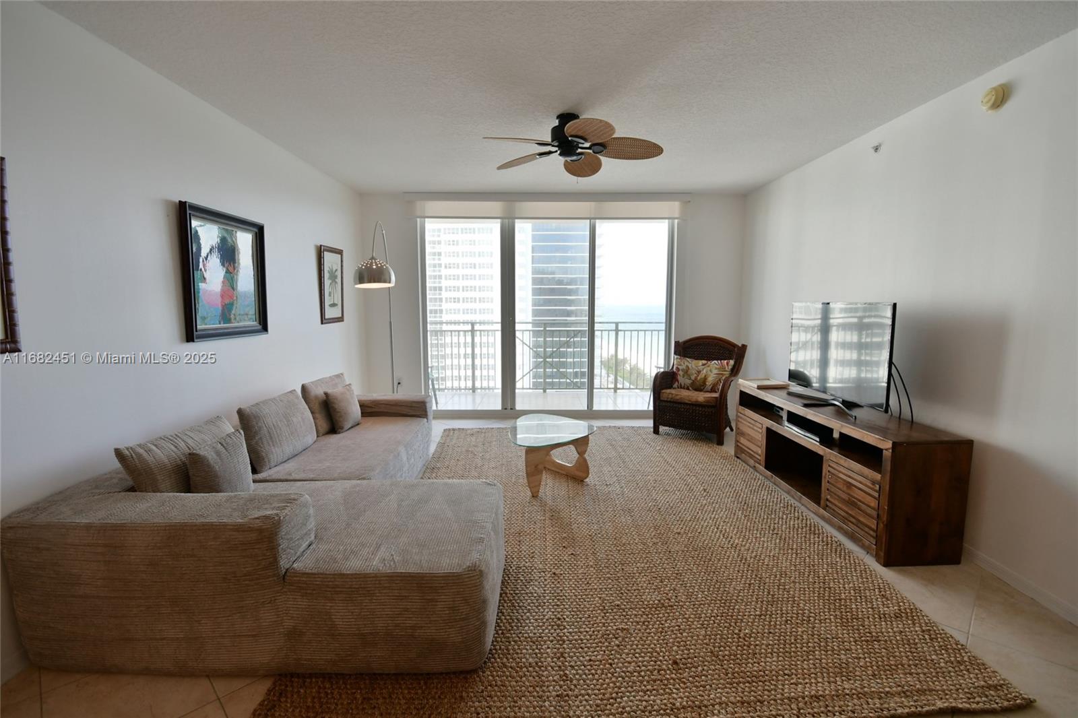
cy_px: 359
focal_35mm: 15
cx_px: 539
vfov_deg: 77.3
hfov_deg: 100.4
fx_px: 449
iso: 1000
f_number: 6.3
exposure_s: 1/100
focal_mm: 10
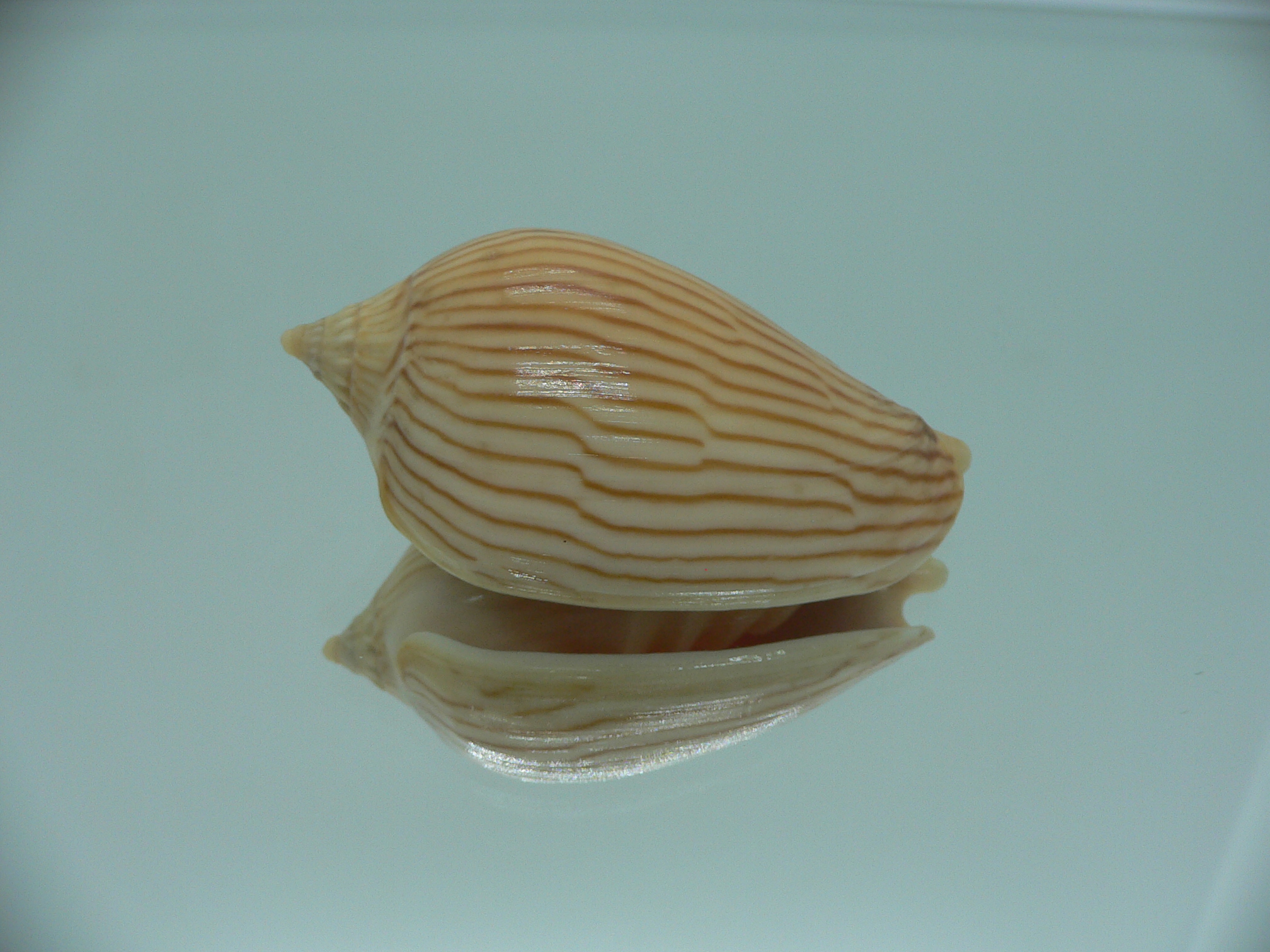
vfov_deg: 40.7
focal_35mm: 35
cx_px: 635
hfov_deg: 52.6
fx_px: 1284
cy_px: 476
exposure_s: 1/60
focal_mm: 4.6
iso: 80
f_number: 2.8
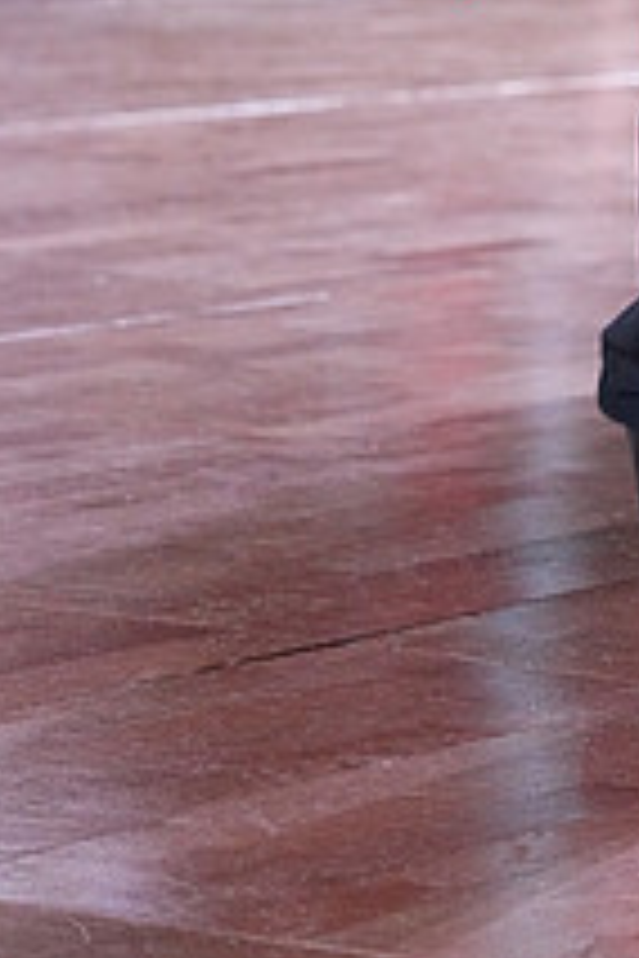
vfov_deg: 6.4
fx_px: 8466
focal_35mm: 318
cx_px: 817
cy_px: -333
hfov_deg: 4.3
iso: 10000
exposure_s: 1/400
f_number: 5
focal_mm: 117
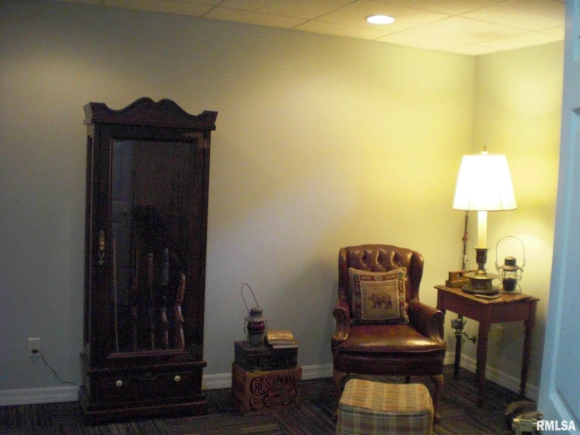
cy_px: 218
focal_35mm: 38
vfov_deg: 37.7
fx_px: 637
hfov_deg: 49.0
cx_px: 290
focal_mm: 6.3
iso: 800
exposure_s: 1/80
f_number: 3.1
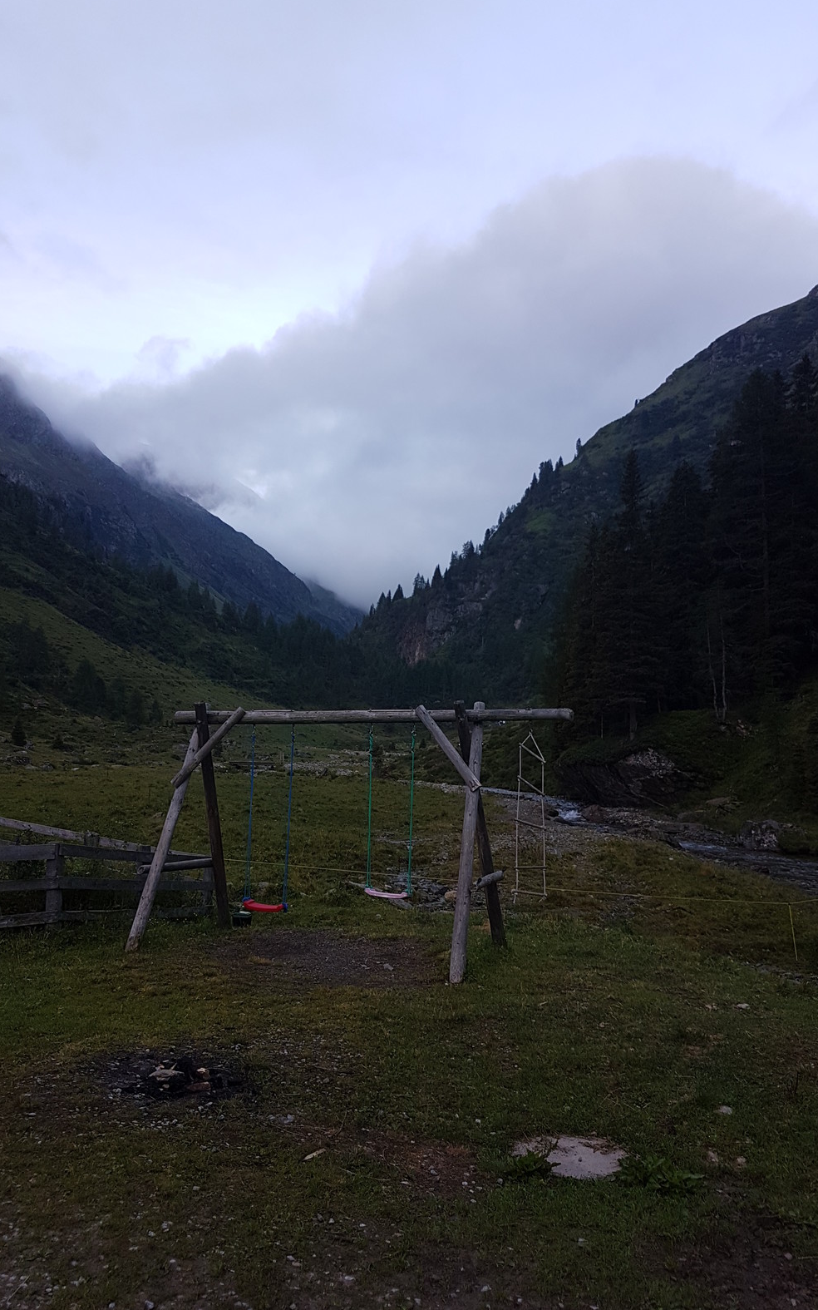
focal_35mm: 28
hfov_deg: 44.5
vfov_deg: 66.5
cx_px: 431
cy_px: 660
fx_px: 999
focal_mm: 4.2
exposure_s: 1/100
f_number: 1.7
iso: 40
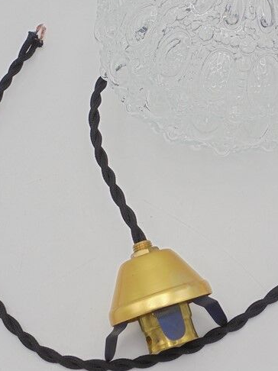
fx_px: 675
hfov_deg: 23.2
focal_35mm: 63
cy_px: 113
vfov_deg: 30.4
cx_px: 176
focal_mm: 6.1
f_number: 4
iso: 100
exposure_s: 1/250
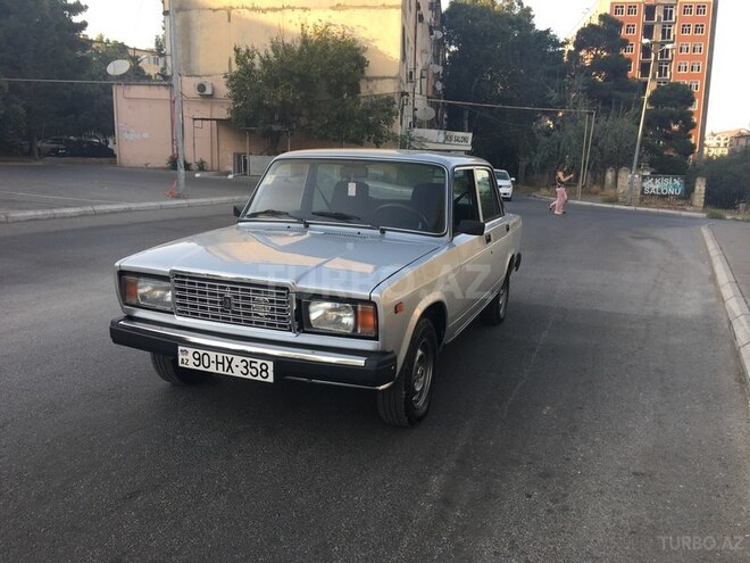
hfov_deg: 61.7
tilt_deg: -10.8
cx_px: 375
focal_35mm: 29
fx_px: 628
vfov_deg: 48.2
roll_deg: -1.5
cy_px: 282
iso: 25
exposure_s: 1/223
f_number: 2.2
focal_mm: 4.15
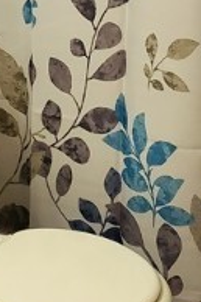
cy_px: 47
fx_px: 898
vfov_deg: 18.9
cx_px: 53
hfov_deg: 12.7
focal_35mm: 107
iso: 250
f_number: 1.5
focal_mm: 4.3
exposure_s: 1/59
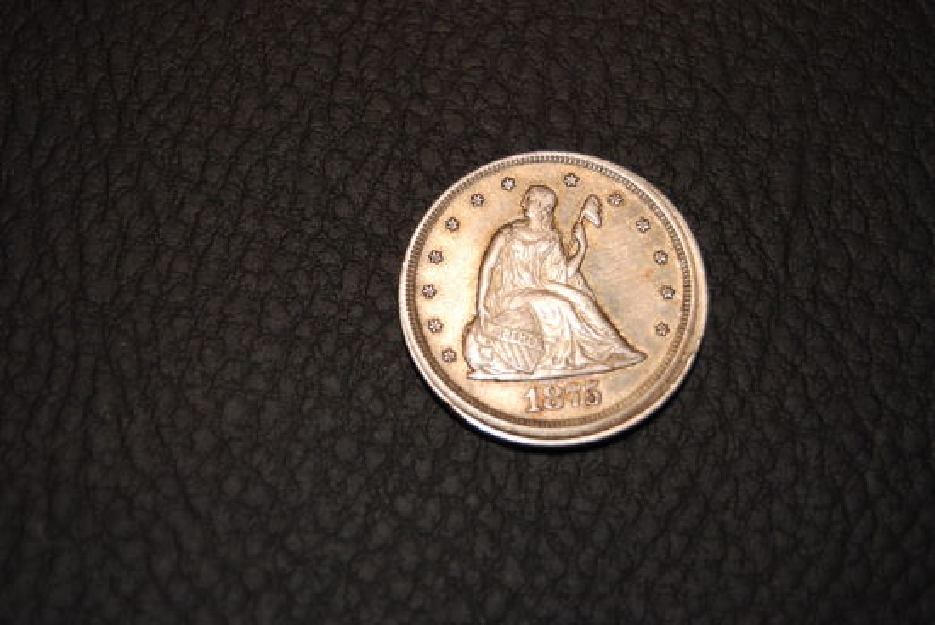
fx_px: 2145
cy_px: 312
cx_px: 468
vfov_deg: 16.6
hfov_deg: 24.6
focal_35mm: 82
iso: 100
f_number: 5.6
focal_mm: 55
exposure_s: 1/125
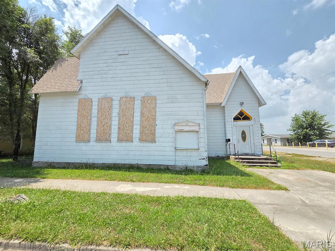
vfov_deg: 89.9
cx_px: 168
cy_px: 126
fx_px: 126
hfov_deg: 106.2
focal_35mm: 13
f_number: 2.2
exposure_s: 1/2000
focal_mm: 2.2
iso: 125
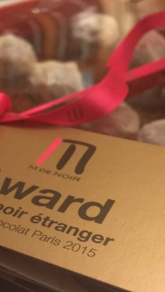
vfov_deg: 38.4
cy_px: 174
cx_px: 30
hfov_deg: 21.9
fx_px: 420
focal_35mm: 54
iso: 125
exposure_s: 1/10
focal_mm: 4.15
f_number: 2.2
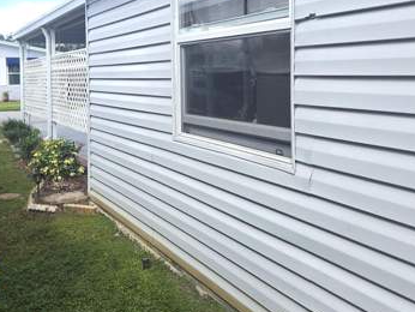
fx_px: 516
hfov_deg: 43.8
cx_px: 199
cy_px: 102
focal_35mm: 43
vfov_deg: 33.3
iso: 80
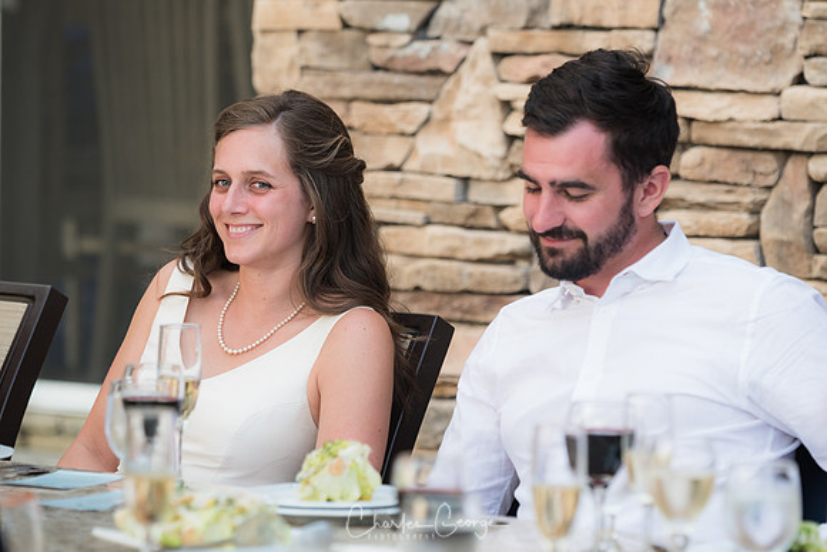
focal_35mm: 218
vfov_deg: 6.3
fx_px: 4997
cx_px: 414
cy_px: 276
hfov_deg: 9.5
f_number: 3.2
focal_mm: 145
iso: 400
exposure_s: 1/125
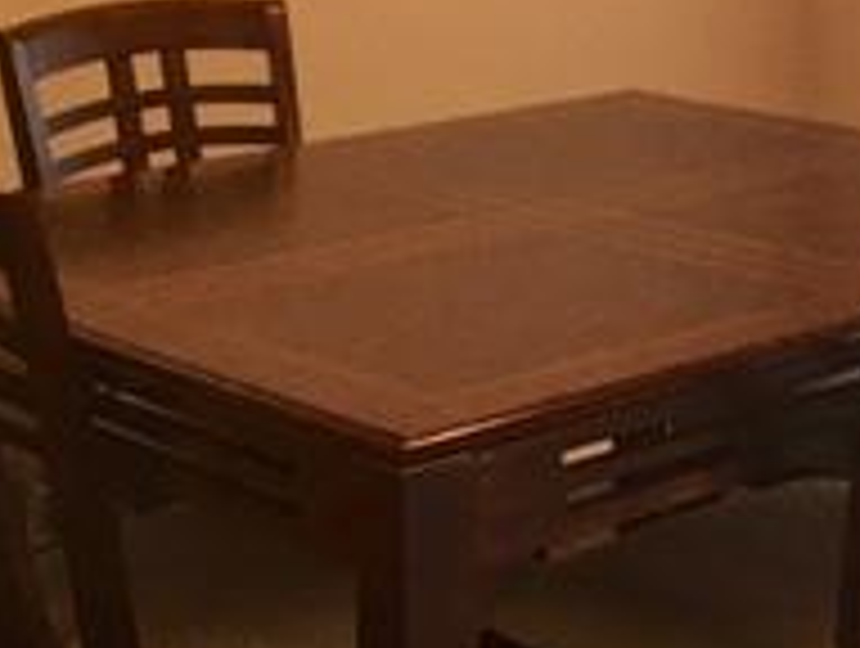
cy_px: -130
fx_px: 2414
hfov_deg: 19.6
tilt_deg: -3.6
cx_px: 855
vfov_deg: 14.8
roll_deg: +0.9
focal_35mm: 97
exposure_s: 1/33
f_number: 2.2
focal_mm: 4.15
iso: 32
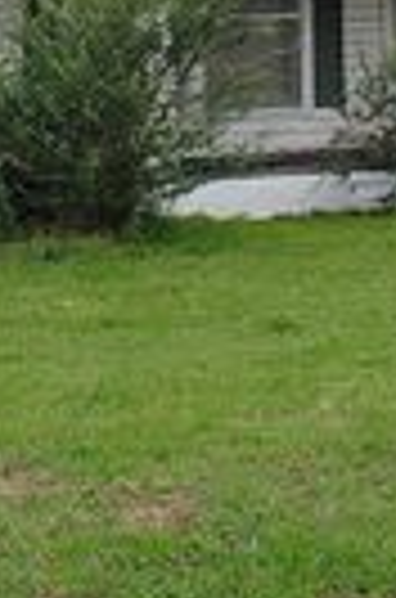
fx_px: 1625
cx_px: 288
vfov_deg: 20.3
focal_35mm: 98
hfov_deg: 13.8
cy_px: 29
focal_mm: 4.23
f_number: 1.5
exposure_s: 1/1639
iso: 50
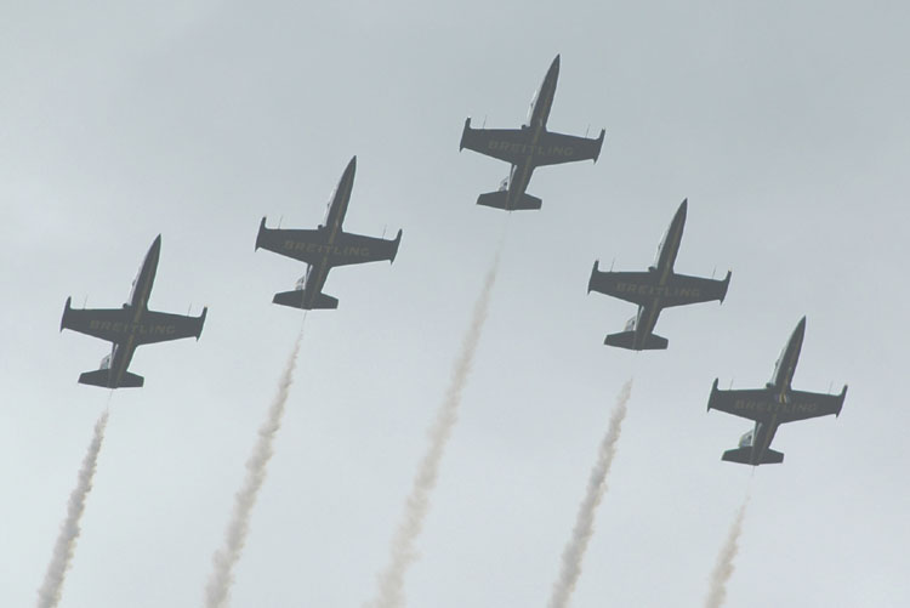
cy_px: 304
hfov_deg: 6.9
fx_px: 7587
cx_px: 455
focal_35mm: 300
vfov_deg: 4.6
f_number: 5
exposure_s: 1/2000
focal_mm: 200
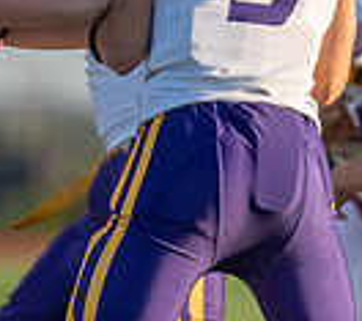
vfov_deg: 1.5
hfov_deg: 1.7
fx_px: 12420
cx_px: 34
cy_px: 197
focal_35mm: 1111
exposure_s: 1/1000
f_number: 2.8
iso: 100
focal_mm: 200
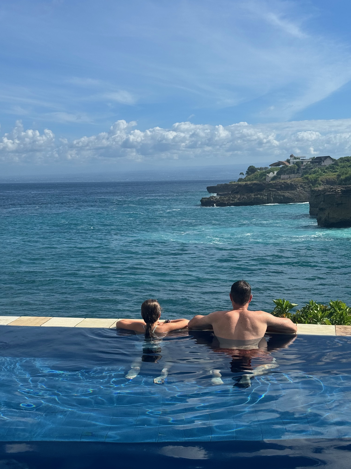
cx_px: 176
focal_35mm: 48
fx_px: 649
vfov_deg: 39.7
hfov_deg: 30.3
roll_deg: +1.2
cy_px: 234
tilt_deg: -4.7
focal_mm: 6.76
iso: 64
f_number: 1.78
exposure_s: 1/7092
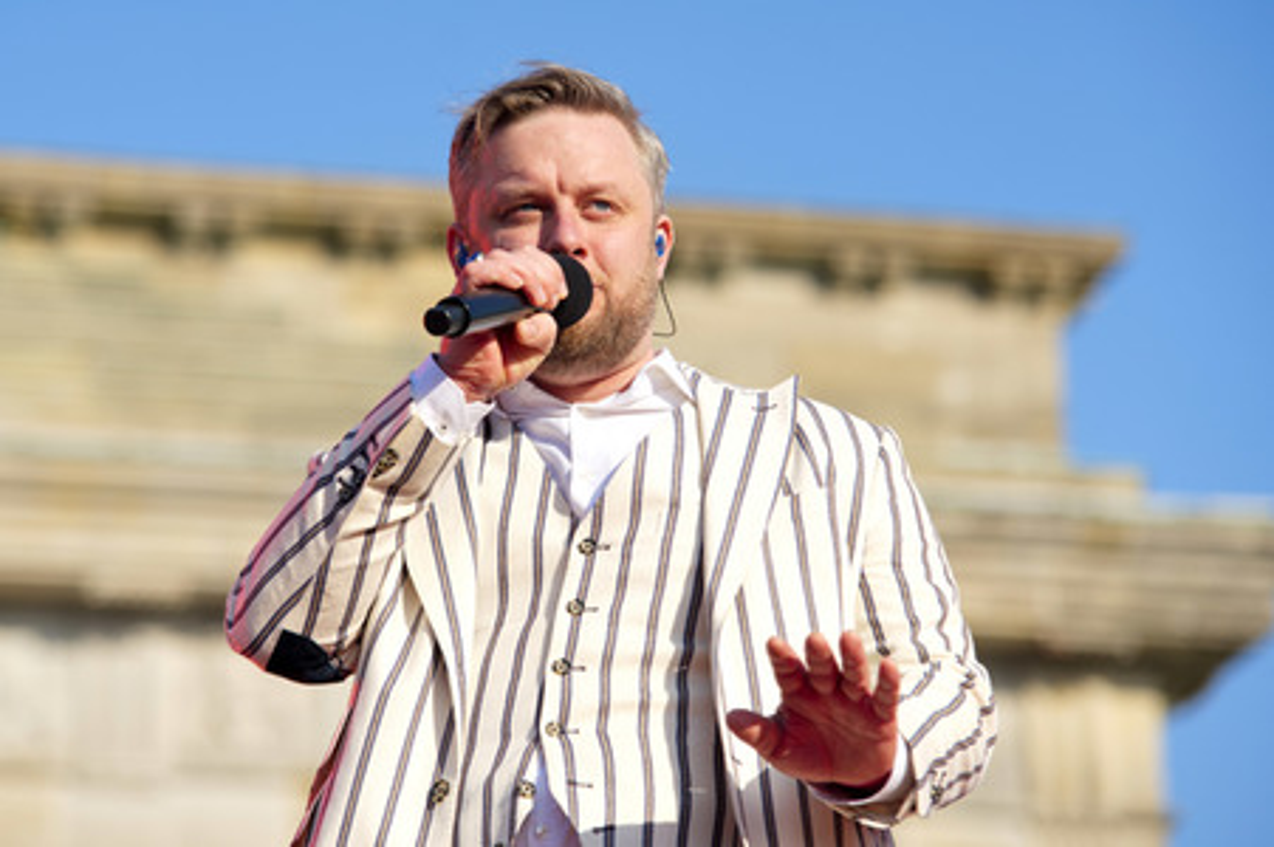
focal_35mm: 130
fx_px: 4597
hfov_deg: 15.8
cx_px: 637
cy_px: 424
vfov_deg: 10.5
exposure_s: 1/640
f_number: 4.5
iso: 100
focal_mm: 130
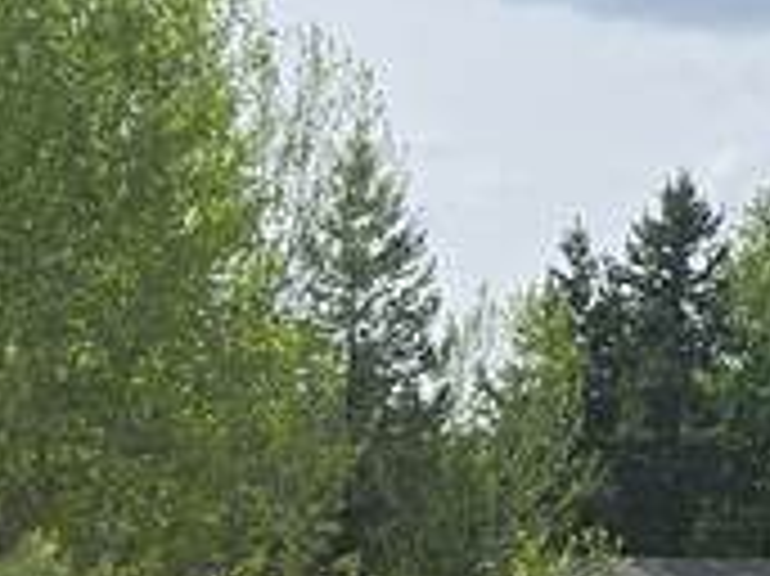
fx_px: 3823
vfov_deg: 8.4
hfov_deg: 11.5
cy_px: 922
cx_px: 212
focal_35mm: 172
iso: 12
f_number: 1.7
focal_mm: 6.3
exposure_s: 1/1061
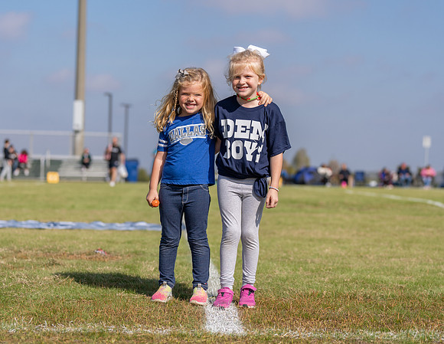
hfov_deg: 19.1
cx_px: 205
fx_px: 1323
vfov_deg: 14.8
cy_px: 180
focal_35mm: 102
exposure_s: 1/2500
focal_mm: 77
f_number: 2.8
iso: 100
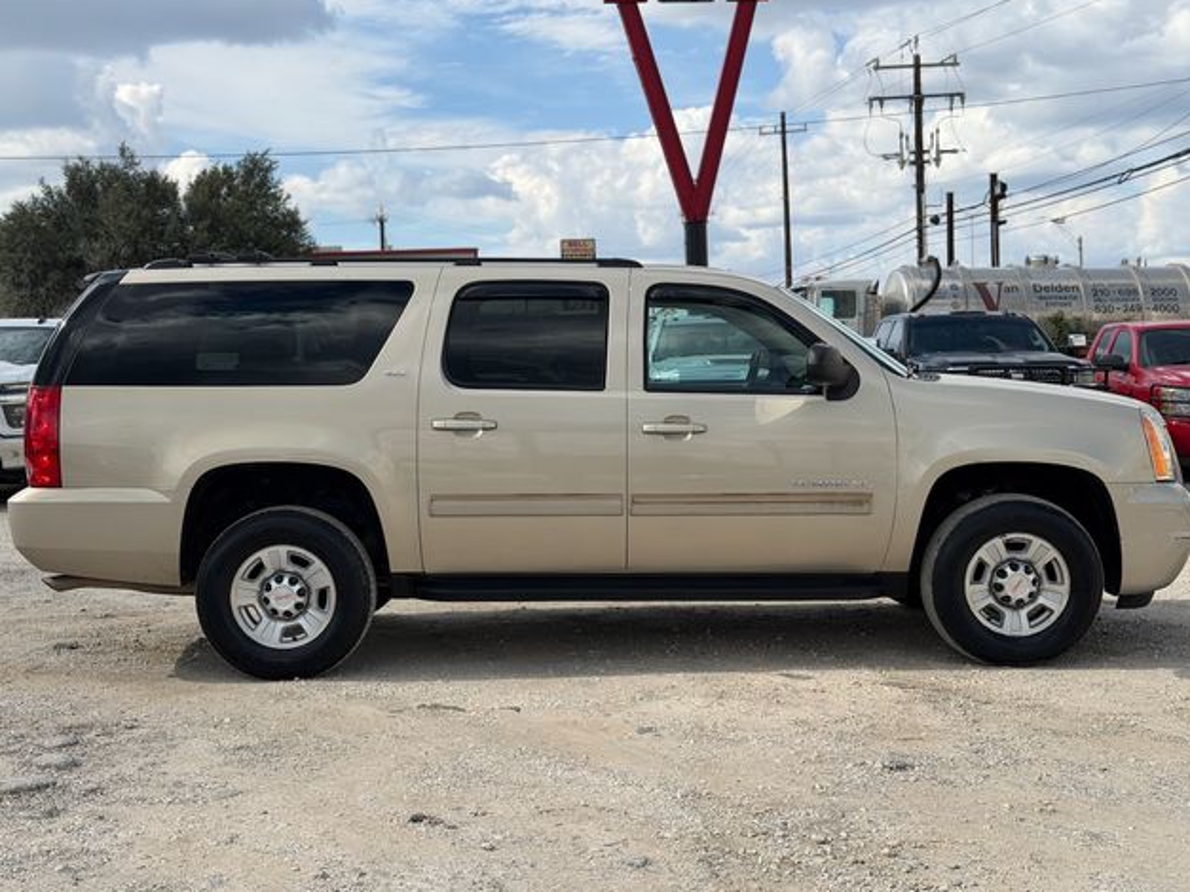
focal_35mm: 49
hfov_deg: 38.9
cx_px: 604
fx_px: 1684
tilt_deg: -1.3
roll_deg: +2.3
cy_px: 442
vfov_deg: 29.7
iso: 64
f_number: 1.78
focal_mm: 6.76
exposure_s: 1/5208
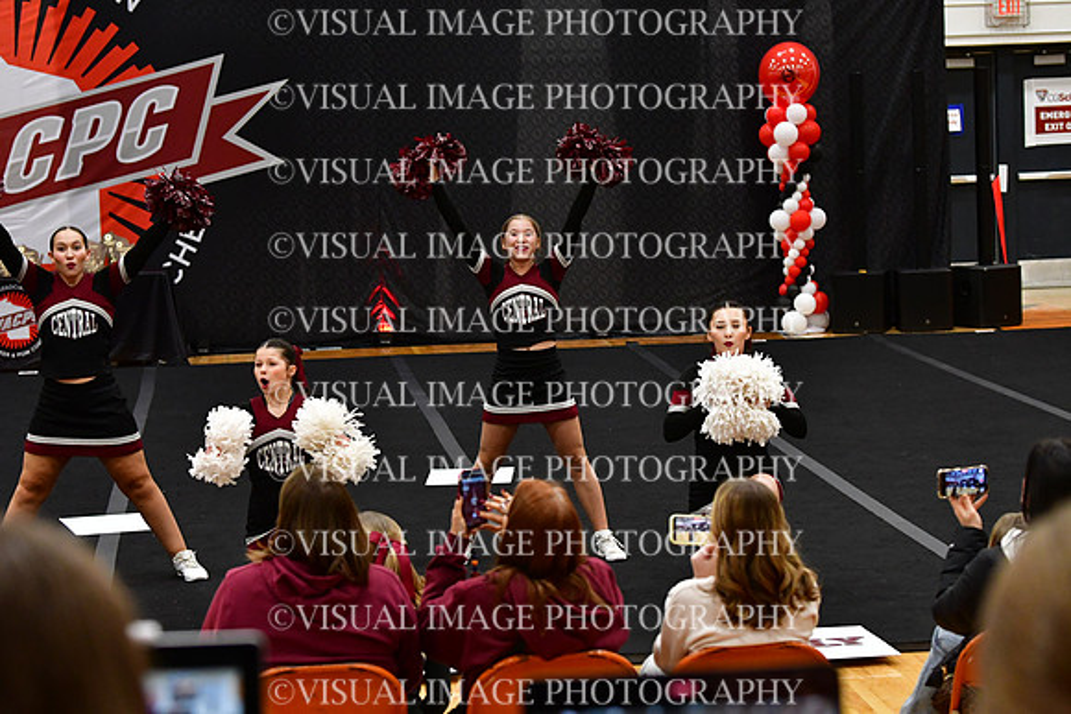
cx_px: 536
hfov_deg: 19.5
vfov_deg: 13.0
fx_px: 3124
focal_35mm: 105
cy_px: 357
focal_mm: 70
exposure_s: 1/500
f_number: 4
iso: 4000
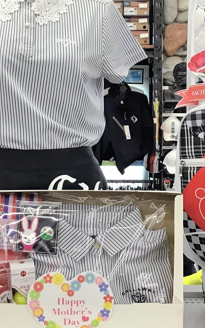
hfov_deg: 18.6
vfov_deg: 29.1
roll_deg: -0.5
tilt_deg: +2.7
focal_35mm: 70
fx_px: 626
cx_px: 76
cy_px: 105
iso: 40
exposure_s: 1/33
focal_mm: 3.3
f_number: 2.4
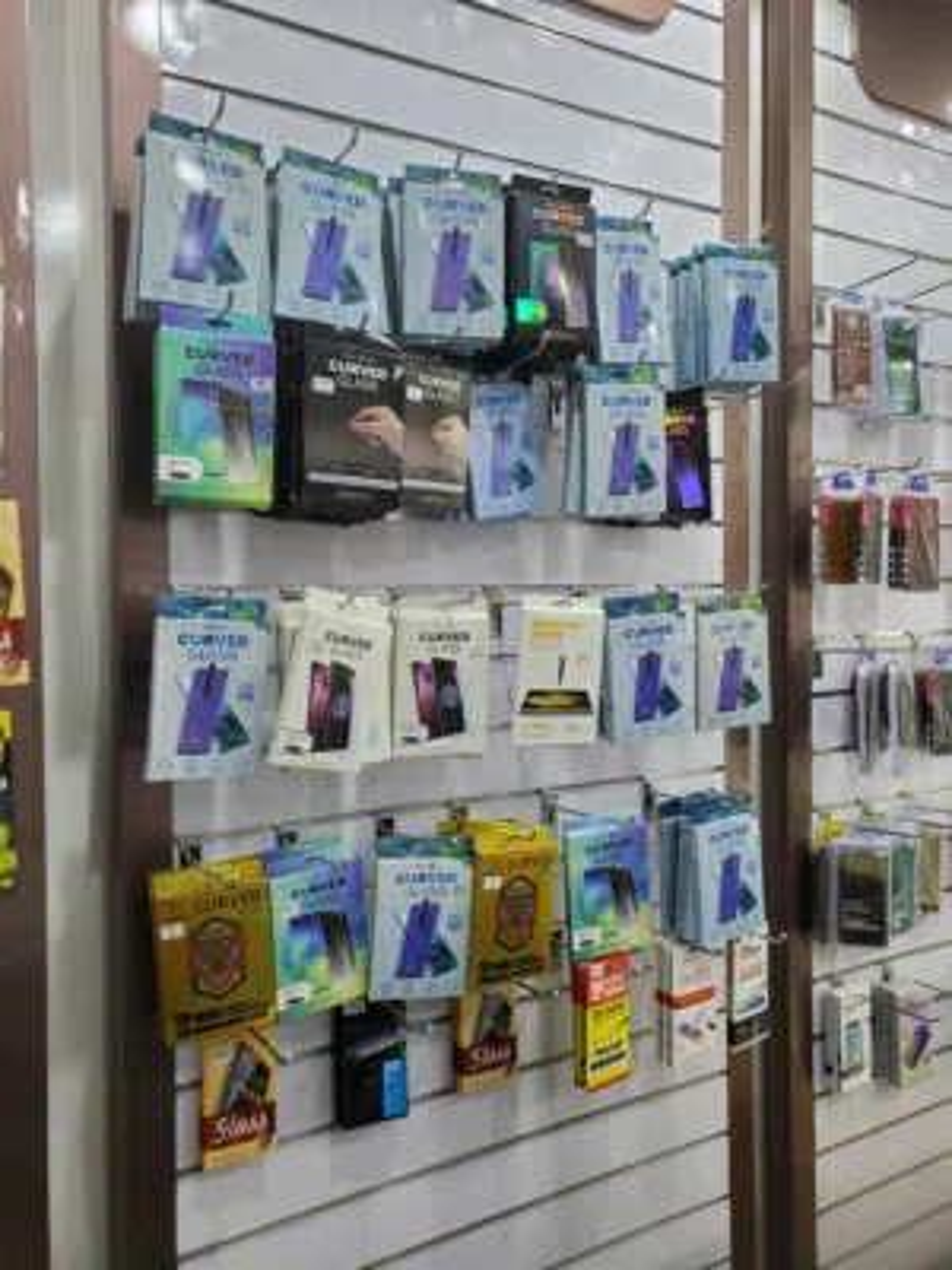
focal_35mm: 26
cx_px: 476
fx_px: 953
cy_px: 635
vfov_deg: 67.3
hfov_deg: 53.1
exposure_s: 1/100
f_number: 2.4
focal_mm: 4.3
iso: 250
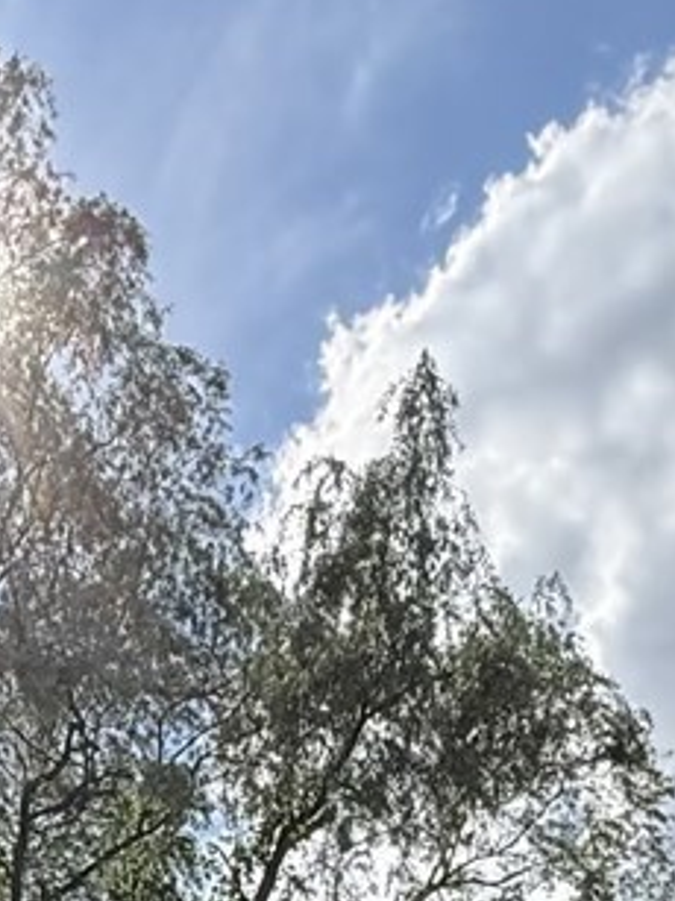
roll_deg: -1.0
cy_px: 1796
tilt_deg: +13.3
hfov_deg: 21.0
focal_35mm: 70
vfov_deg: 18.4
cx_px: 264
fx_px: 1821
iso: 64
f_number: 2.2
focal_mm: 2.22
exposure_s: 1/2092
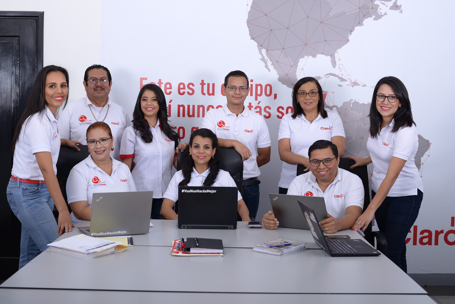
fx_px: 632
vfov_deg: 27.0
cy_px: 152
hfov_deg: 39.6
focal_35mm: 50
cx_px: 228
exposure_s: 1/160
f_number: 4.5
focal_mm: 50
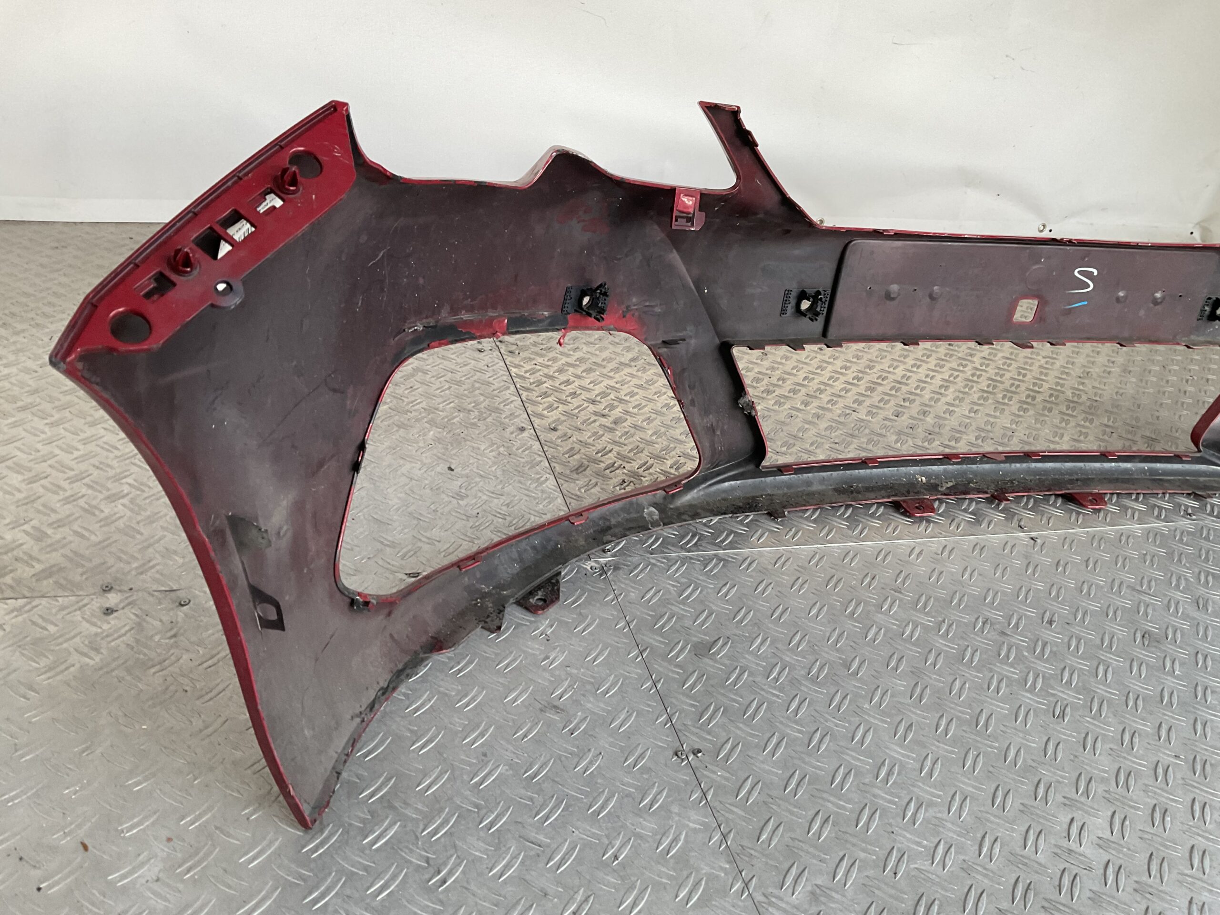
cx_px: 610
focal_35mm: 29
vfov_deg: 48.2
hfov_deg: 61.7
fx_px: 1022
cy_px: 458
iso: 64
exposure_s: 1/50
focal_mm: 3
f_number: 1.8
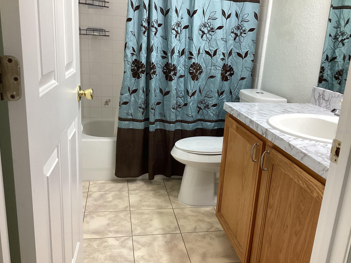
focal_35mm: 32
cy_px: 132
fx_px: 325
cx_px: 175
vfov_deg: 44.2
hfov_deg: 56.8
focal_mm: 3.3
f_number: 2.4
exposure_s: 1/60
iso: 80
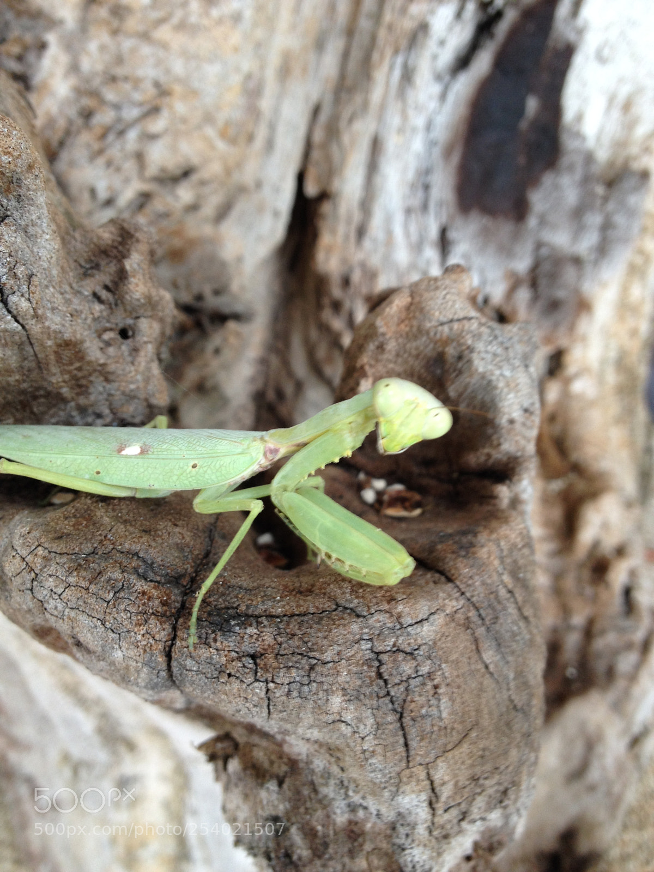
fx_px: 882
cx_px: 327
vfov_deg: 52.6
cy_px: 436
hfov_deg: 40.7
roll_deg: +0.4
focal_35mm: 35
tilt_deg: -36.6
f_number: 2.4
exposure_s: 1/20
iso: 64
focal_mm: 4.28
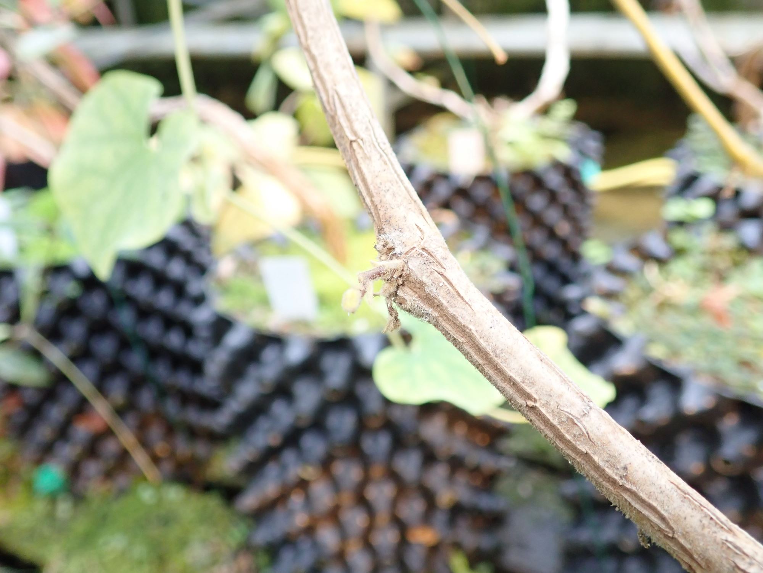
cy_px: 286
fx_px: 661
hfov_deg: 60.0
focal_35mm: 30
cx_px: 382
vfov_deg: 46.8
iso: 400
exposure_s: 1/125
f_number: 2.3
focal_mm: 5.5
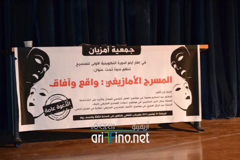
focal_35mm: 84
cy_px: 80
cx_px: 121
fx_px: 557
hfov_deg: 24.3
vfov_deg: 16.3
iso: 2000
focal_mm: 55
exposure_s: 1/60
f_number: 5.6
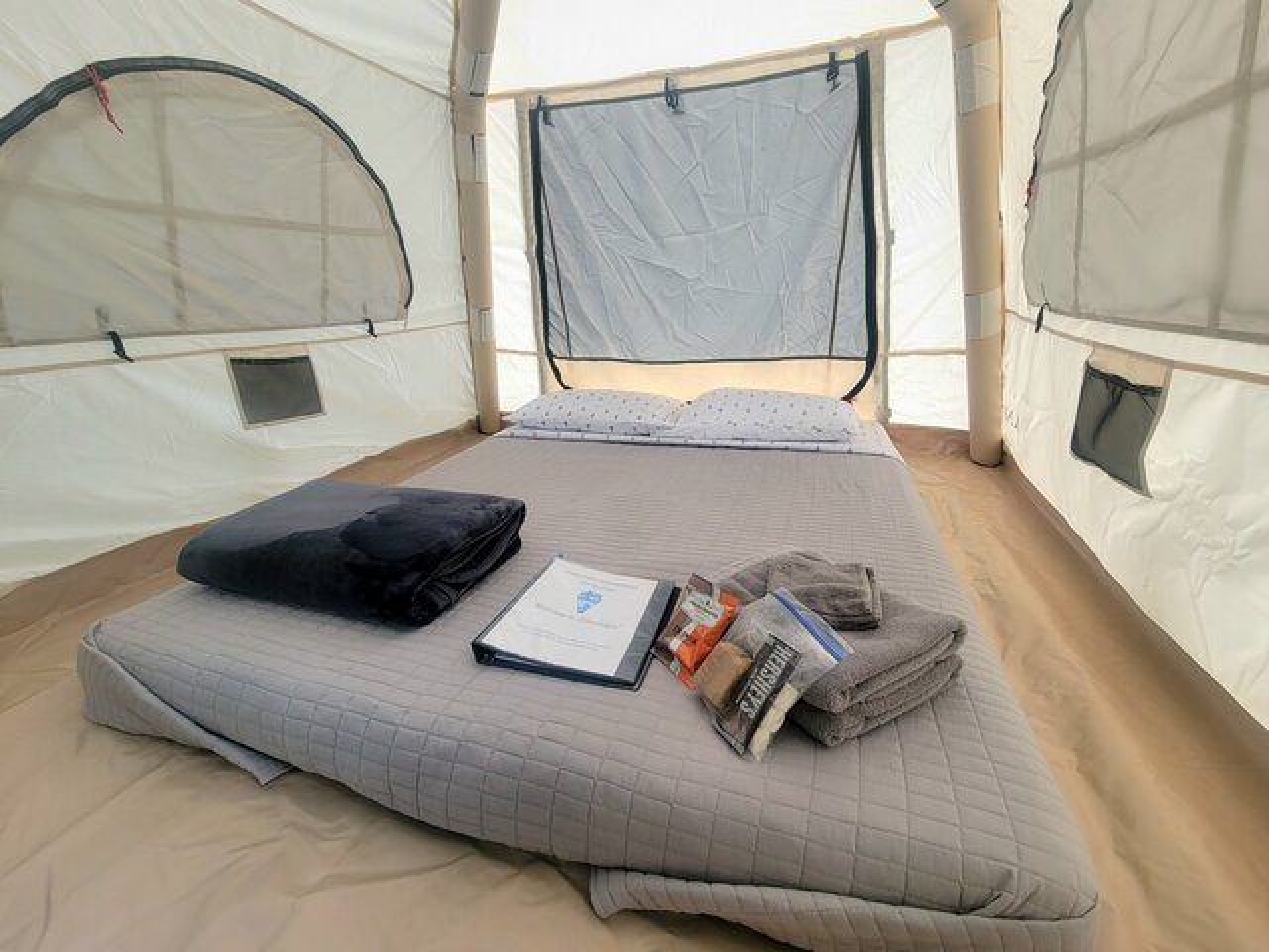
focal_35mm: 13
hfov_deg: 106.2
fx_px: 477
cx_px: 634
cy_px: 476
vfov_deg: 89.9
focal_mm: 2.2
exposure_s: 1/385
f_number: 2.2
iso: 50
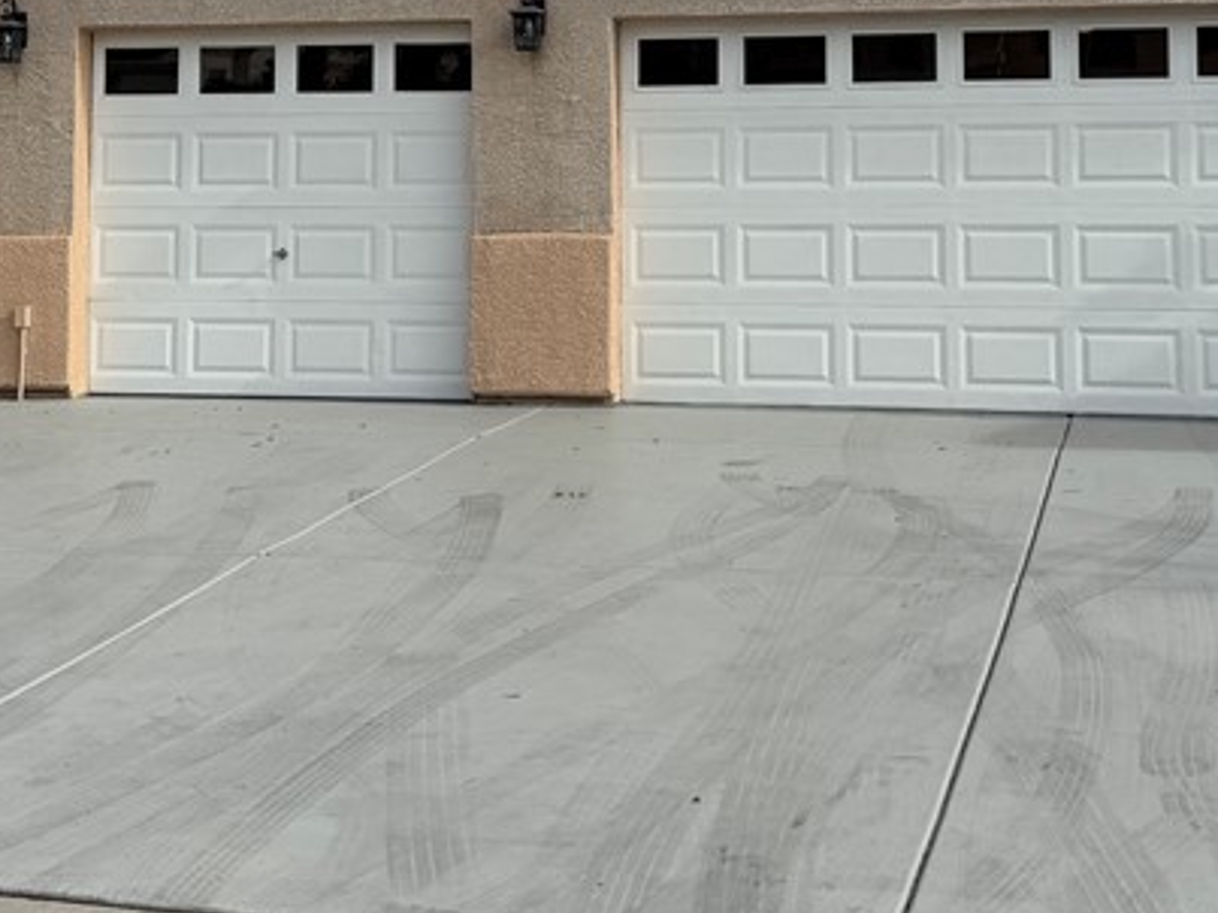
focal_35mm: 61
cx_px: 629
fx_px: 2146
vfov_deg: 23.2
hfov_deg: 31.7
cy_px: 51
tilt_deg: +3.2
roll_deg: -0.4
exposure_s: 1/5348
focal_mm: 6.76
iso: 80
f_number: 1.78
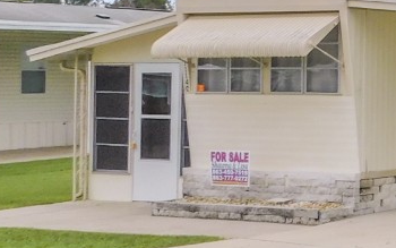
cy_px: -15
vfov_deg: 11.9
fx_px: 1177
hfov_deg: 15.6
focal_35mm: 109
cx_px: 766
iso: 125
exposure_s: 1/1000
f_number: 3.1
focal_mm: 4.5
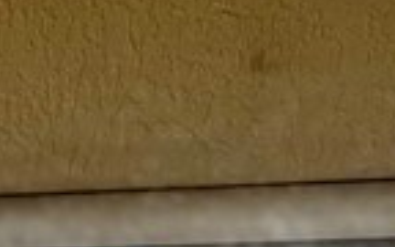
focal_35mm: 181
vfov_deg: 6.1
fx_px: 1948
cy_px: 972
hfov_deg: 10.0
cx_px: -576
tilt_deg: -9.4
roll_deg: -1.9
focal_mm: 6.76
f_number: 1.78
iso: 80
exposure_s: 1/756
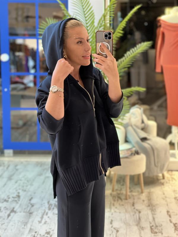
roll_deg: -0.3
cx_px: 89
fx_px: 528
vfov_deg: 25.3
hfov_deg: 19.1
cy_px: 118
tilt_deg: -7.0
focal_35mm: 77
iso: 320
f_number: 2.8
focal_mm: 9
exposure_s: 1/33
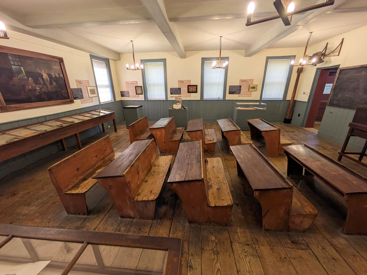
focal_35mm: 14
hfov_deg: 102.0
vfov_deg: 85.7
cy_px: 138
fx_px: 149
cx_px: 184
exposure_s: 1/24
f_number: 2.2
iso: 84
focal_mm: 1.83
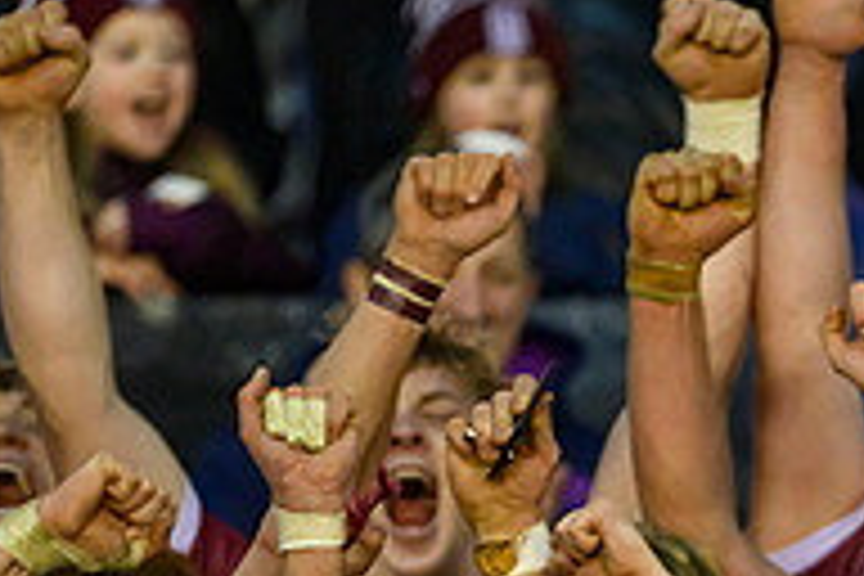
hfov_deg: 1.7
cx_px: 1296
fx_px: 28990
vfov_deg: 1.1
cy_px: 745
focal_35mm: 1208
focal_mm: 400
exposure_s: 1/500
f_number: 3.2
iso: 8000
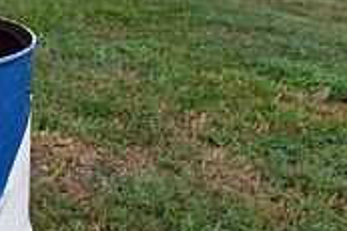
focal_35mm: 131
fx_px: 1261
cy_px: 244
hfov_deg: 15.0
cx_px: -94
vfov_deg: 10.3
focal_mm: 26
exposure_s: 1/250
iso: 220
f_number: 5.6
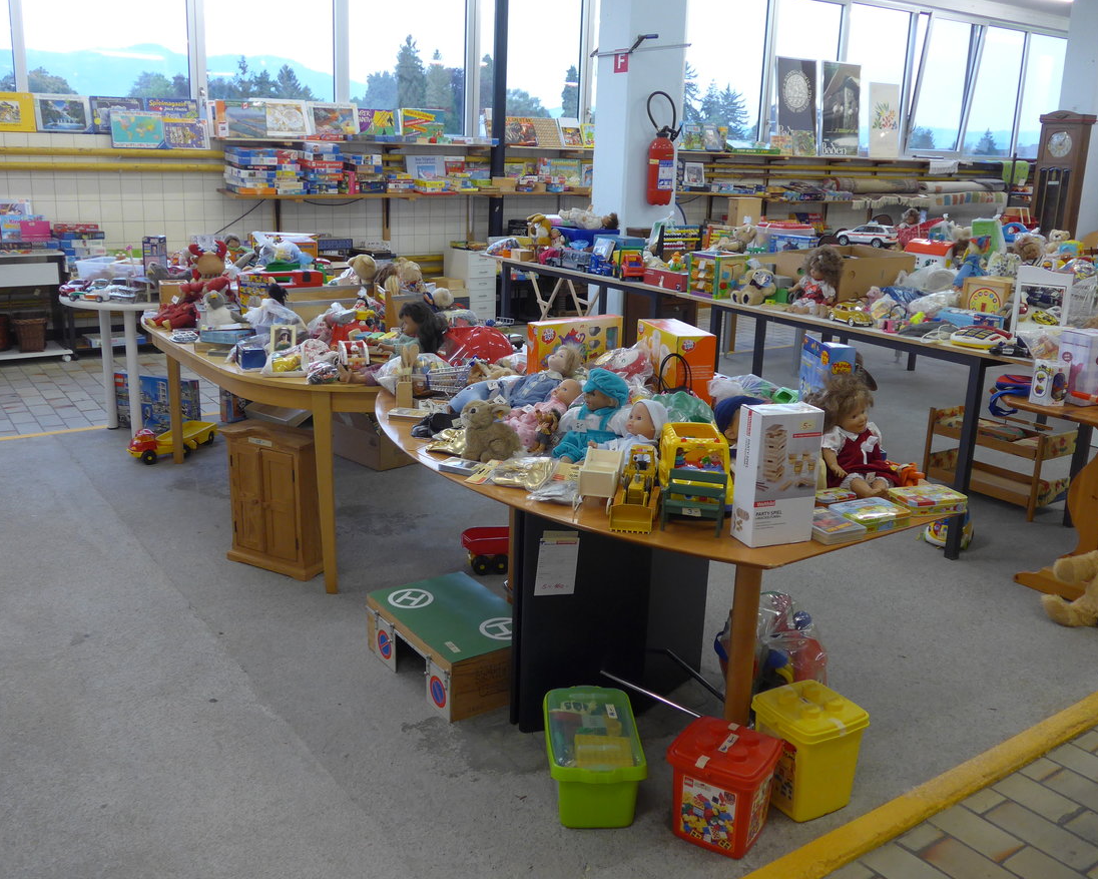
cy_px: 432
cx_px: 527
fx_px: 1007
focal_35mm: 31
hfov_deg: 57.2
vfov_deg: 47.1
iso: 200
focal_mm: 6
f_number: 2
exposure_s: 1/60
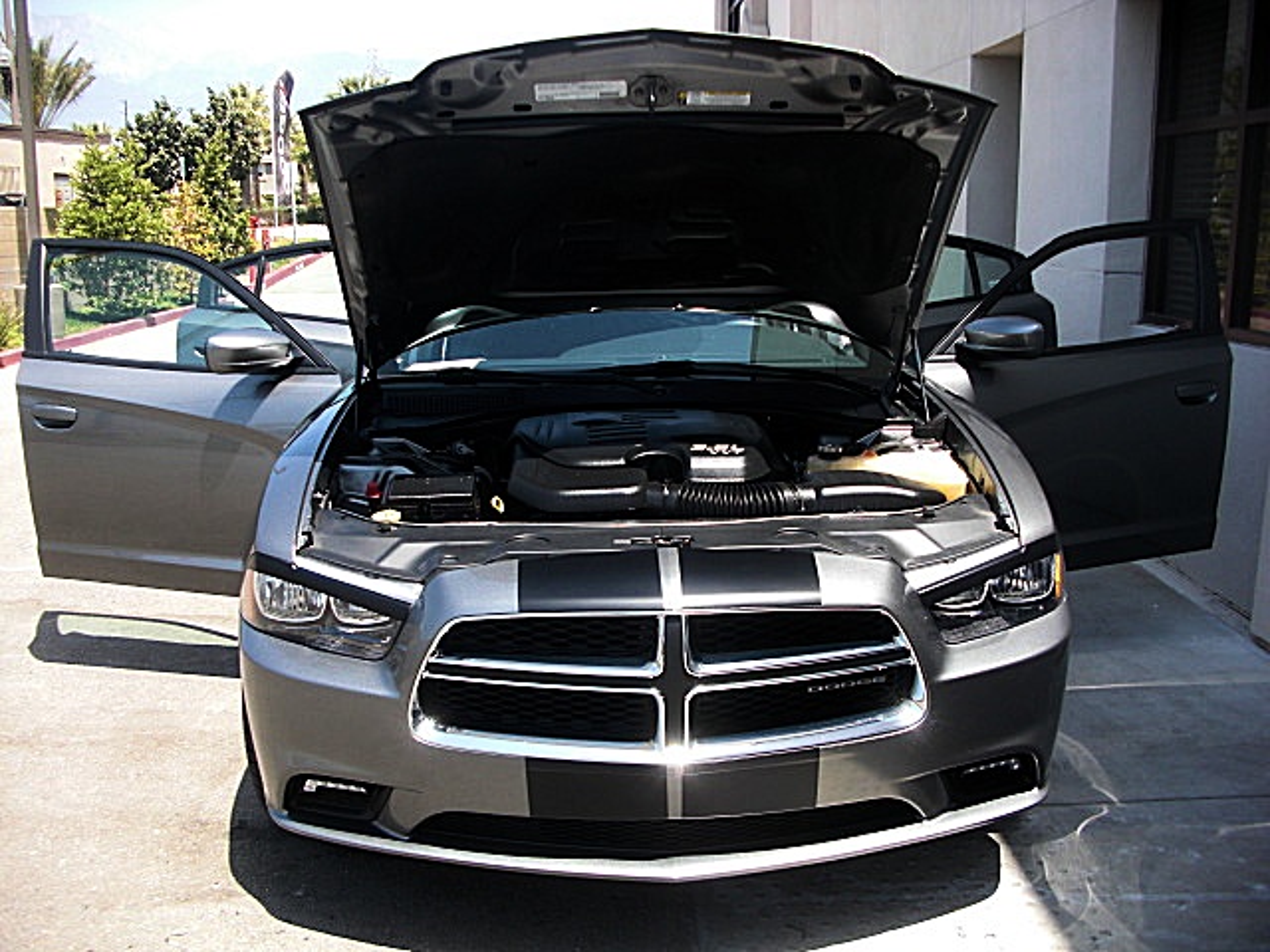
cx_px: 635
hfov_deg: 51.4
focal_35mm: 36
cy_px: 476
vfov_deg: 39.7
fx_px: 1321
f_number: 2.8
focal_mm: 6.3
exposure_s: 1/320
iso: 50
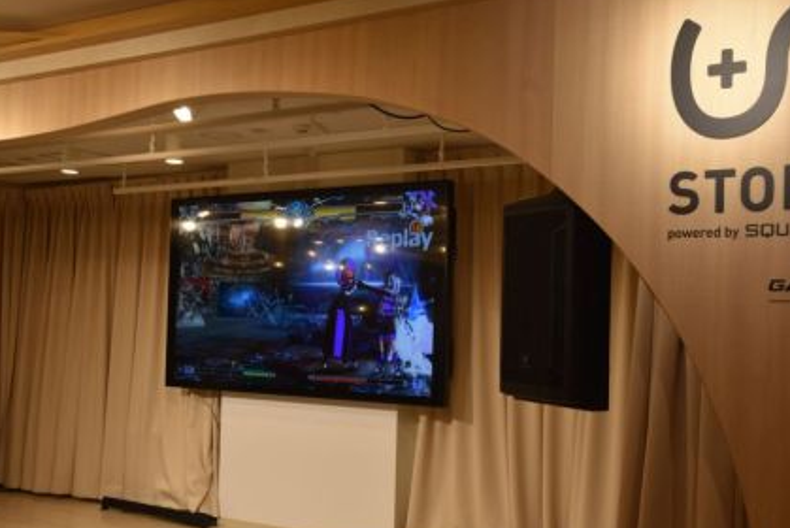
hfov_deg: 44.4
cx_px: 443
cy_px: 298
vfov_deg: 30.5
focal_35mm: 44
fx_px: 966
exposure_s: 1/125
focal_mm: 24
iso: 400
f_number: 5.6
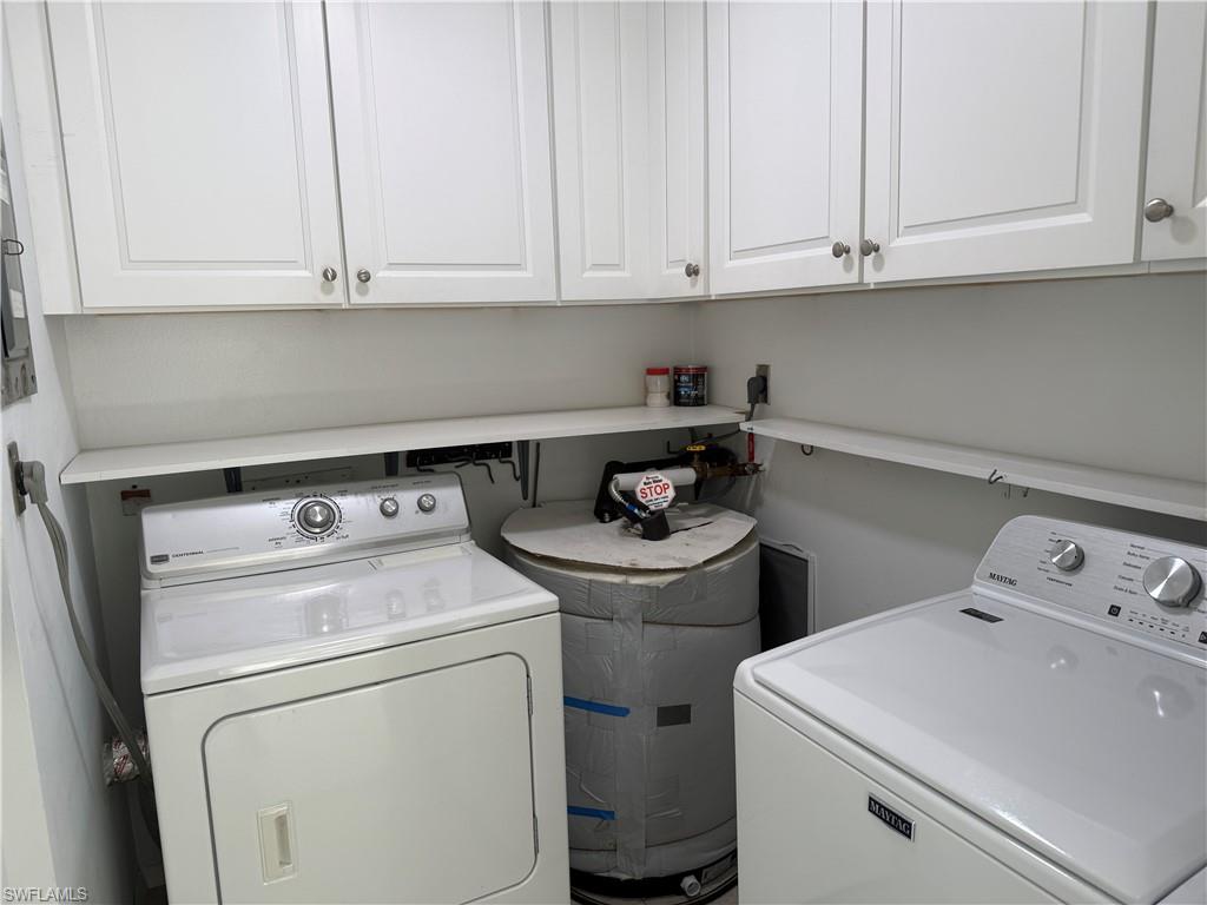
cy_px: 452
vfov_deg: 56.8
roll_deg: +0.9
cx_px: 604
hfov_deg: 71.6
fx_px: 837
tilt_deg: -8.2
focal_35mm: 24
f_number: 1.78
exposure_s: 1/121
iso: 64
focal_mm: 6.76
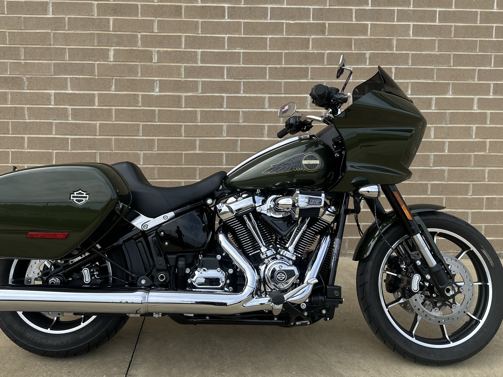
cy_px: 158
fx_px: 421
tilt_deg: -3.9
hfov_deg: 61.6
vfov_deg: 48.0
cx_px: 229
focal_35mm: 29
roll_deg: -0.6
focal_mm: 6.86
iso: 80
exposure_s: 1/1664
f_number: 1.78
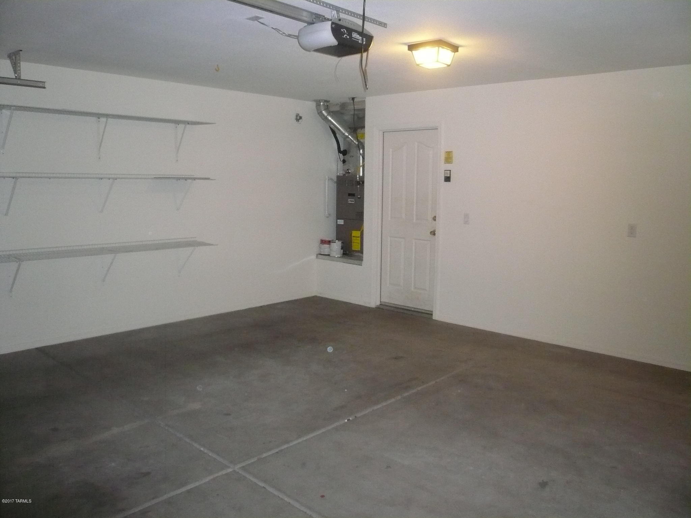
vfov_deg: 49.7
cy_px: 259
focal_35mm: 28
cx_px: 346
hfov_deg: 63.4
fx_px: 559
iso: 400
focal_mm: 4.6
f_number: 2.8
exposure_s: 1/30
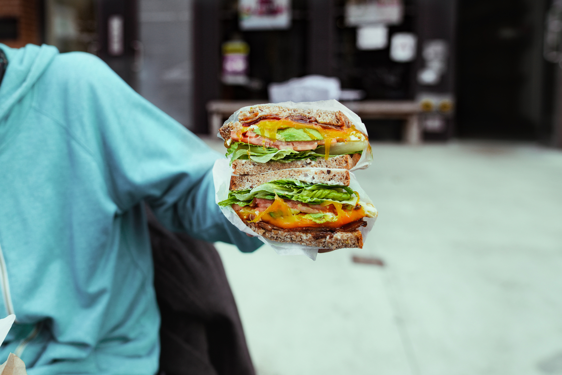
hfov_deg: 58.7
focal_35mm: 32
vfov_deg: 41.1
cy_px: 188
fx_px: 500
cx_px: 281
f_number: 3.2
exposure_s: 1/200
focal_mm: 32
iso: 160
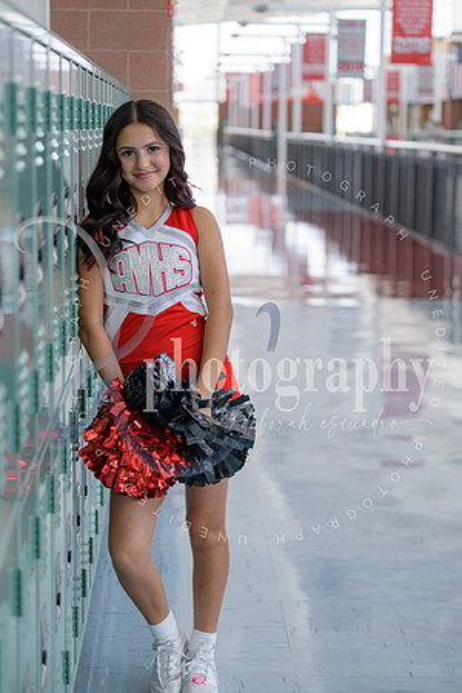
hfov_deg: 19.5
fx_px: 1347
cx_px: 231
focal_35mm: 70
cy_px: 346
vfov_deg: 28.8
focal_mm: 70
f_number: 2.8
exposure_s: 1/125
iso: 250
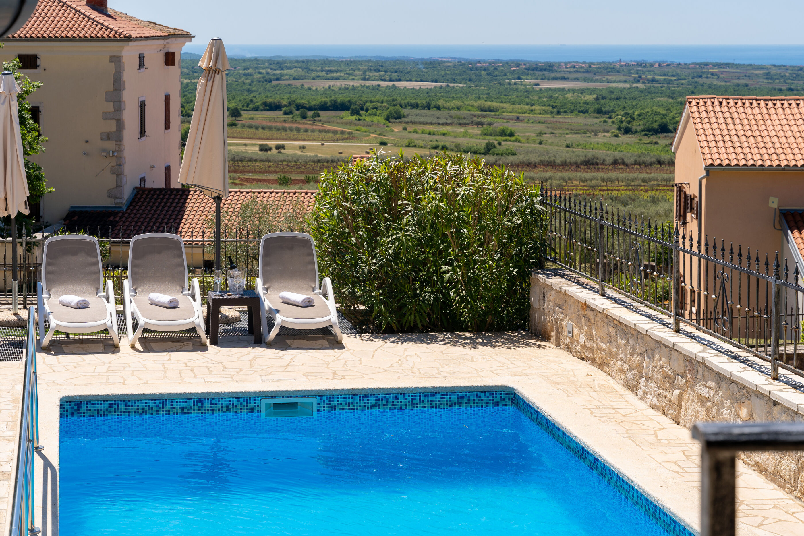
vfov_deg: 22.1
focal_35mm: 62
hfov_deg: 32.6
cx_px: 402
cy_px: 268
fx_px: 1376
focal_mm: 61.6
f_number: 7.1
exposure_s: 1/400
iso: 100
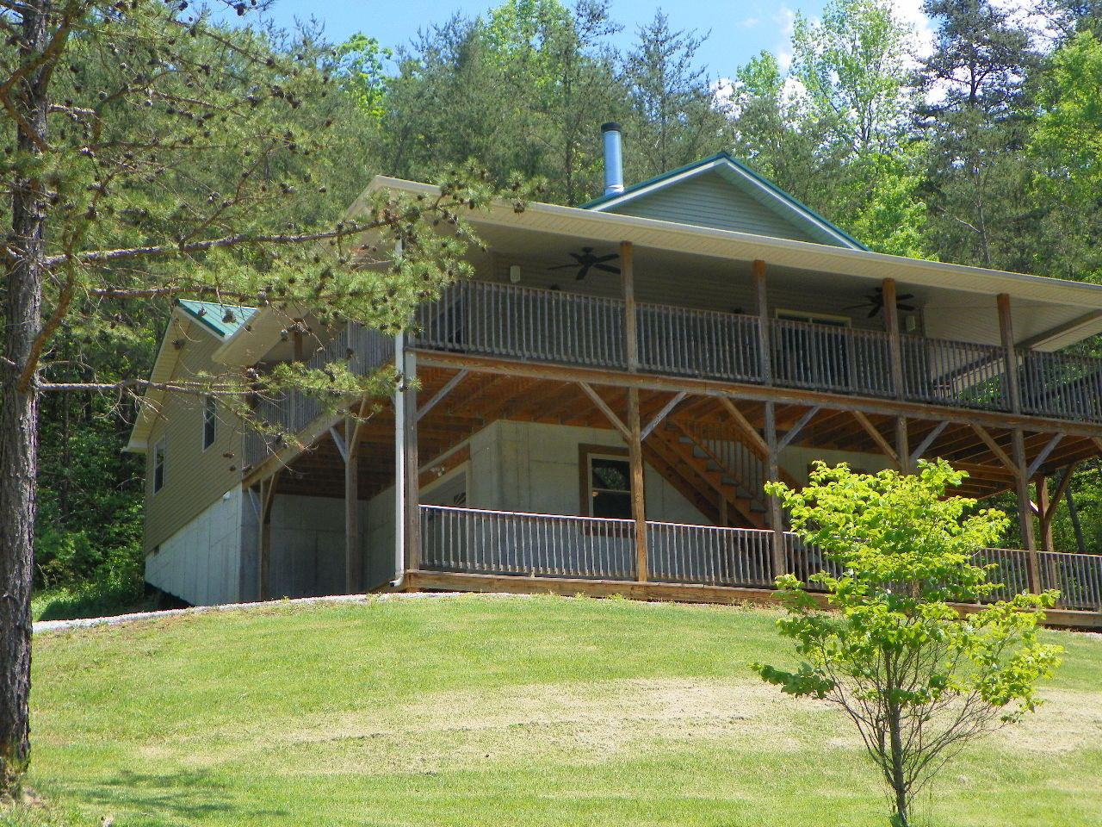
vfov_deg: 25.2
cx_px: 551
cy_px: 414
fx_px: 1846
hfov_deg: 33.2
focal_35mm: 58
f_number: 4
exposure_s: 1/400
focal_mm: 10.3
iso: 64
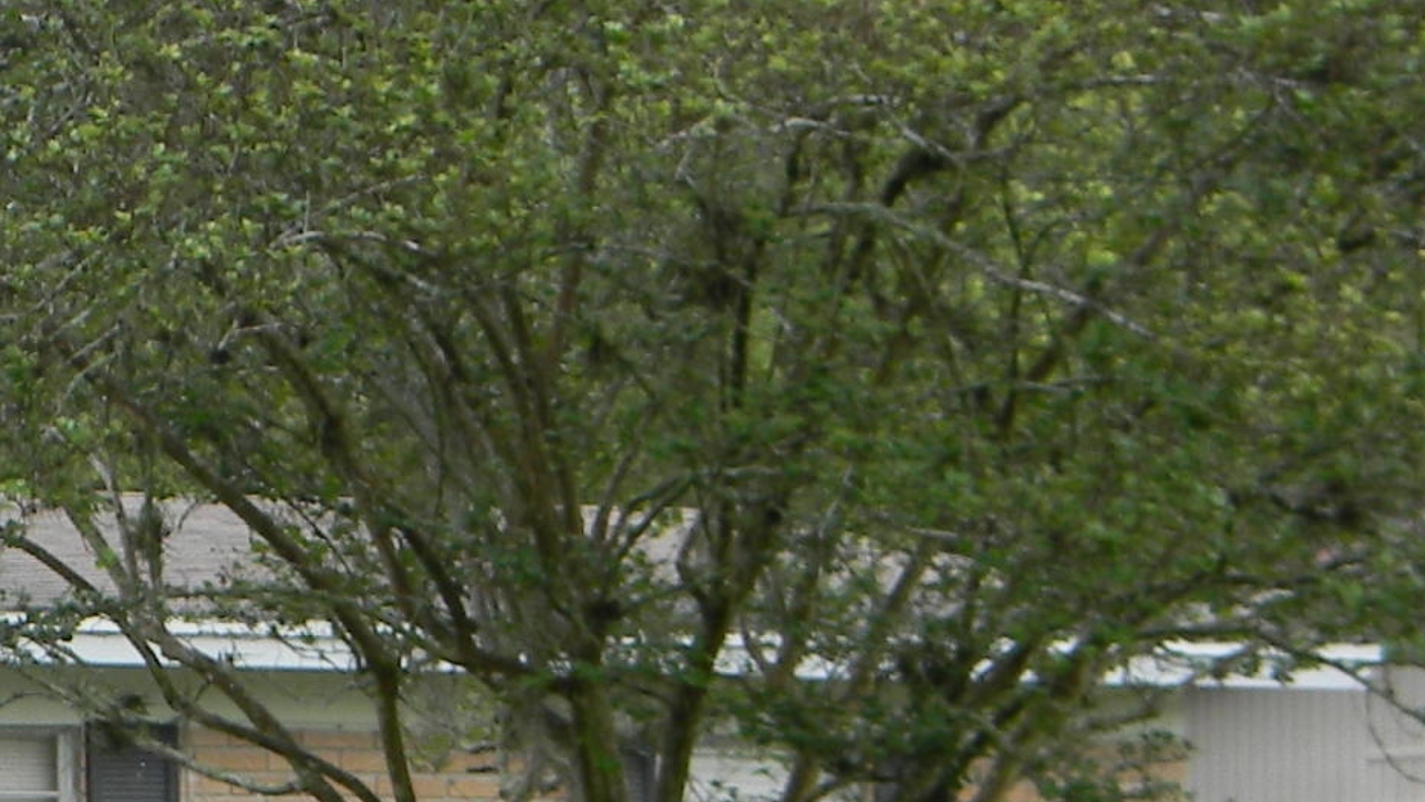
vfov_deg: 7.3
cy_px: 1035
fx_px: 6235
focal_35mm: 165
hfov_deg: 12.4
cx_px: -667
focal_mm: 8.6
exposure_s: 1/97.8
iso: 80
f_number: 3.9
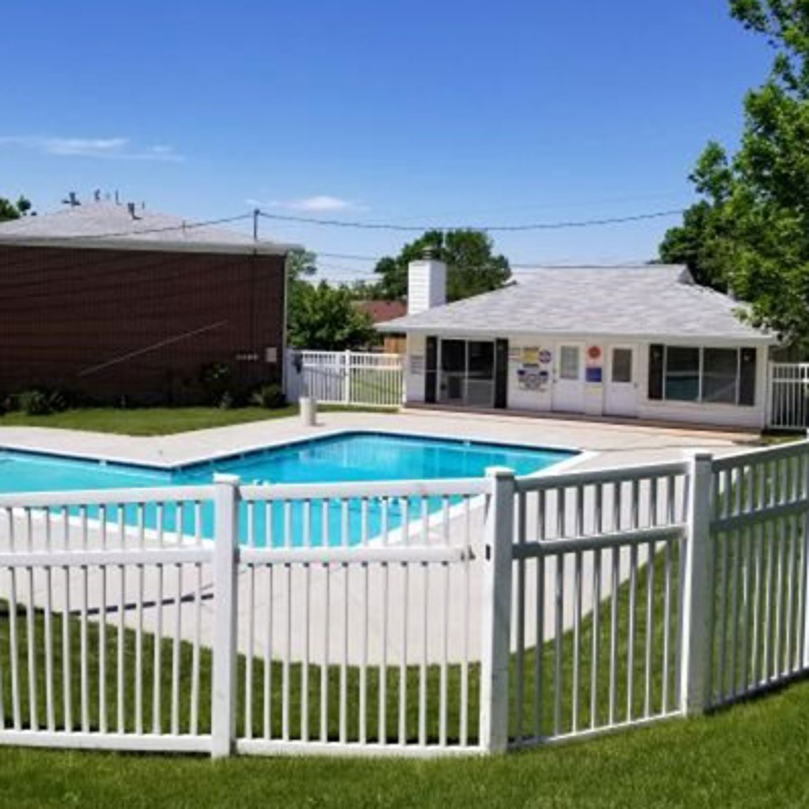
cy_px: 378
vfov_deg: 44.9
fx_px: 978
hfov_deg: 44.3
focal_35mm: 37
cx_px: 276
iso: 50
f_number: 1.7
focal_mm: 4.25
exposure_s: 1/3584
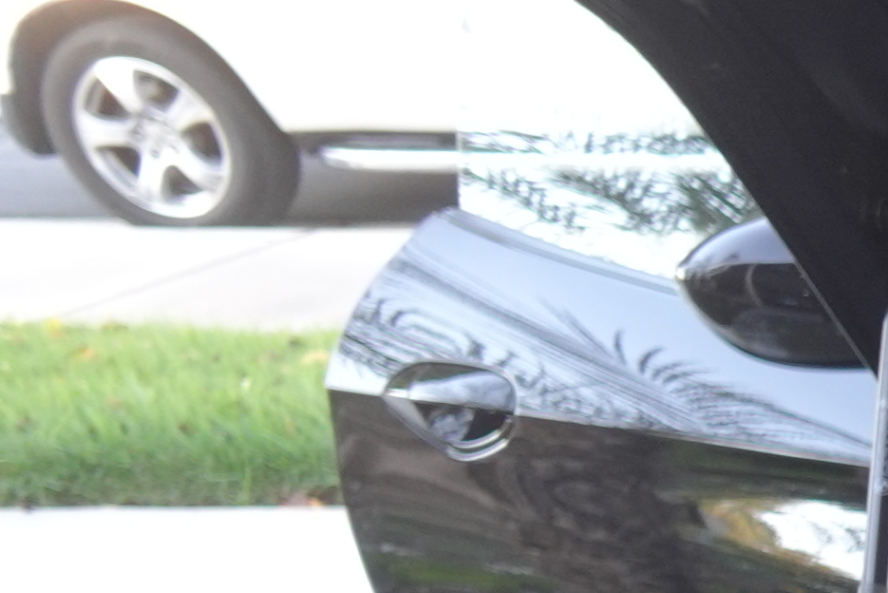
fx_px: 2887
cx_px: 2376
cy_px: 1293
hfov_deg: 12.2
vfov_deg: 10.5
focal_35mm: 117
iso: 160
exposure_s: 1/80
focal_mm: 7.6
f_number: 2
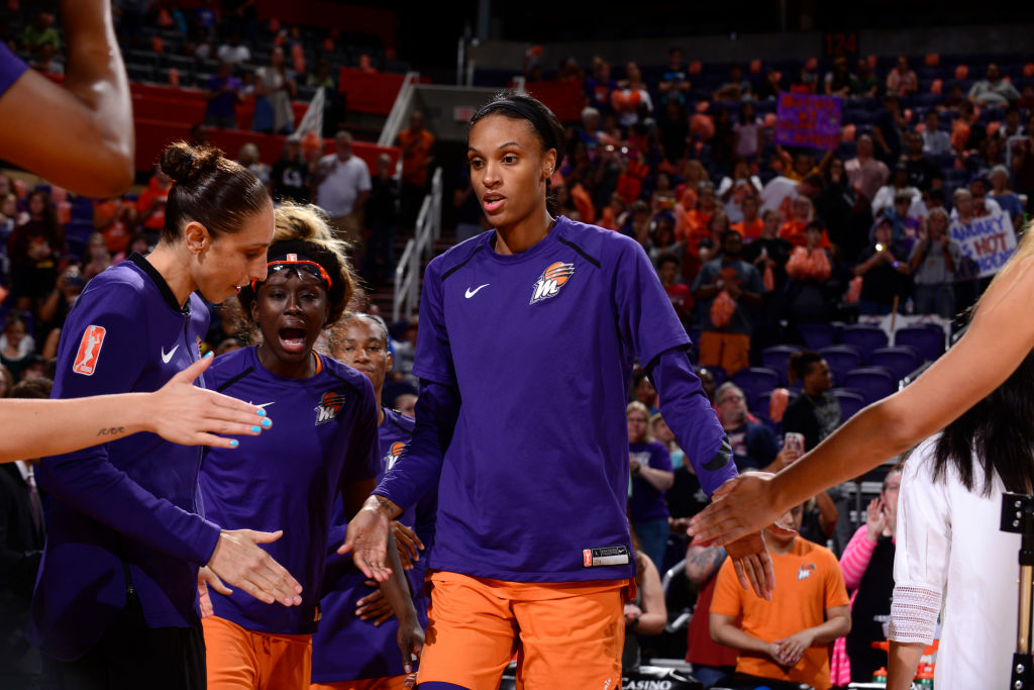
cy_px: 345
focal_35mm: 86
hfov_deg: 23.6
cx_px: 517
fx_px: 2470
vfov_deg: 15.9
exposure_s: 1/200
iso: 250
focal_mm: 86
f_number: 6.3
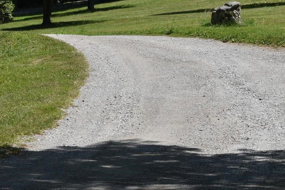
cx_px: 37
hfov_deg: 11.0
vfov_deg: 7.4
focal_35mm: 185
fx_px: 1466
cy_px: -5
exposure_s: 1/200
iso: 100
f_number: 10
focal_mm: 55
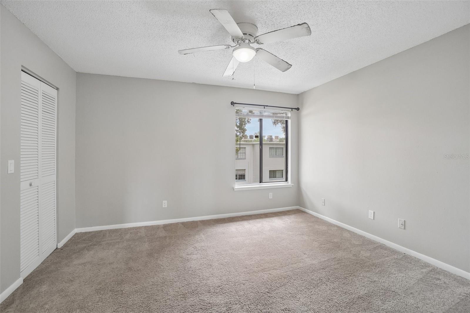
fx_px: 196
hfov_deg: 100.4
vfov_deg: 77.3
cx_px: 235
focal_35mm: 15
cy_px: 156
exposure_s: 1/30
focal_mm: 10
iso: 320
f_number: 8
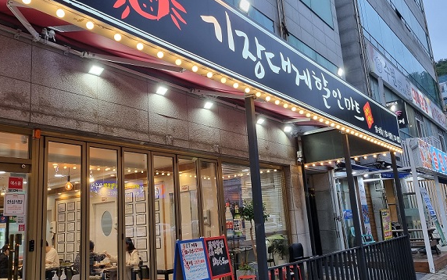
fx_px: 414
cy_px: 131
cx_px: 211
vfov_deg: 37.3
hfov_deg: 56.7
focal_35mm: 34
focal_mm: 5.4
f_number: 1.8
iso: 100
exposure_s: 1/120
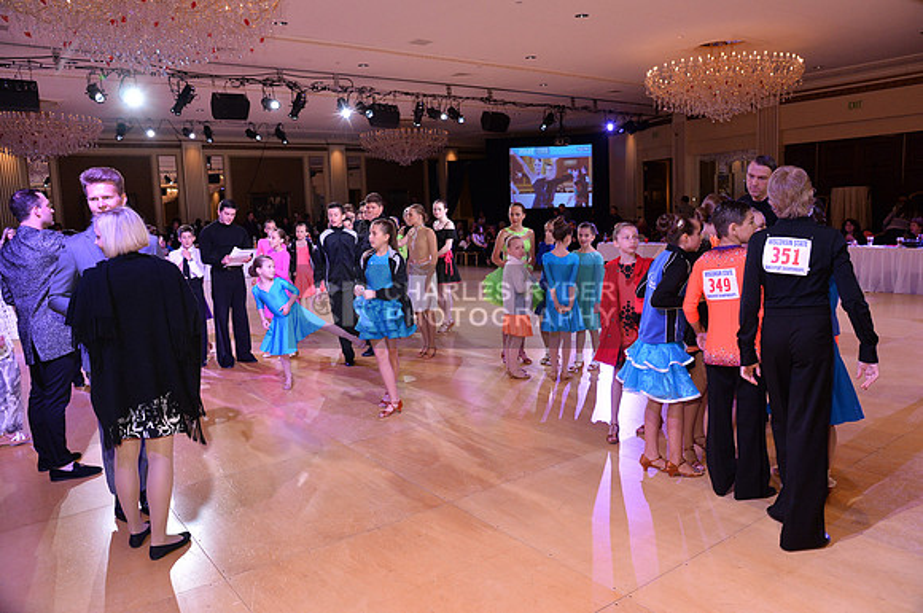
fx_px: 691
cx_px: 462
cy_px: 306
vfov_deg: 47.8
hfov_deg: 67.5
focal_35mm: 27
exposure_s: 1/250
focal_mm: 27
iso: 1600
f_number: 5.6
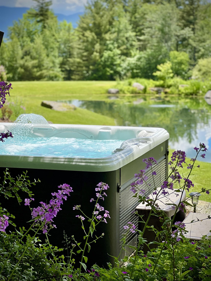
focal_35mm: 77
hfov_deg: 19.1
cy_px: 140
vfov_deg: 25.3
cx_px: 106
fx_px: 626
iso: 32
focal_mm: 9
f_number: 2.8
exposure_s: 1/518
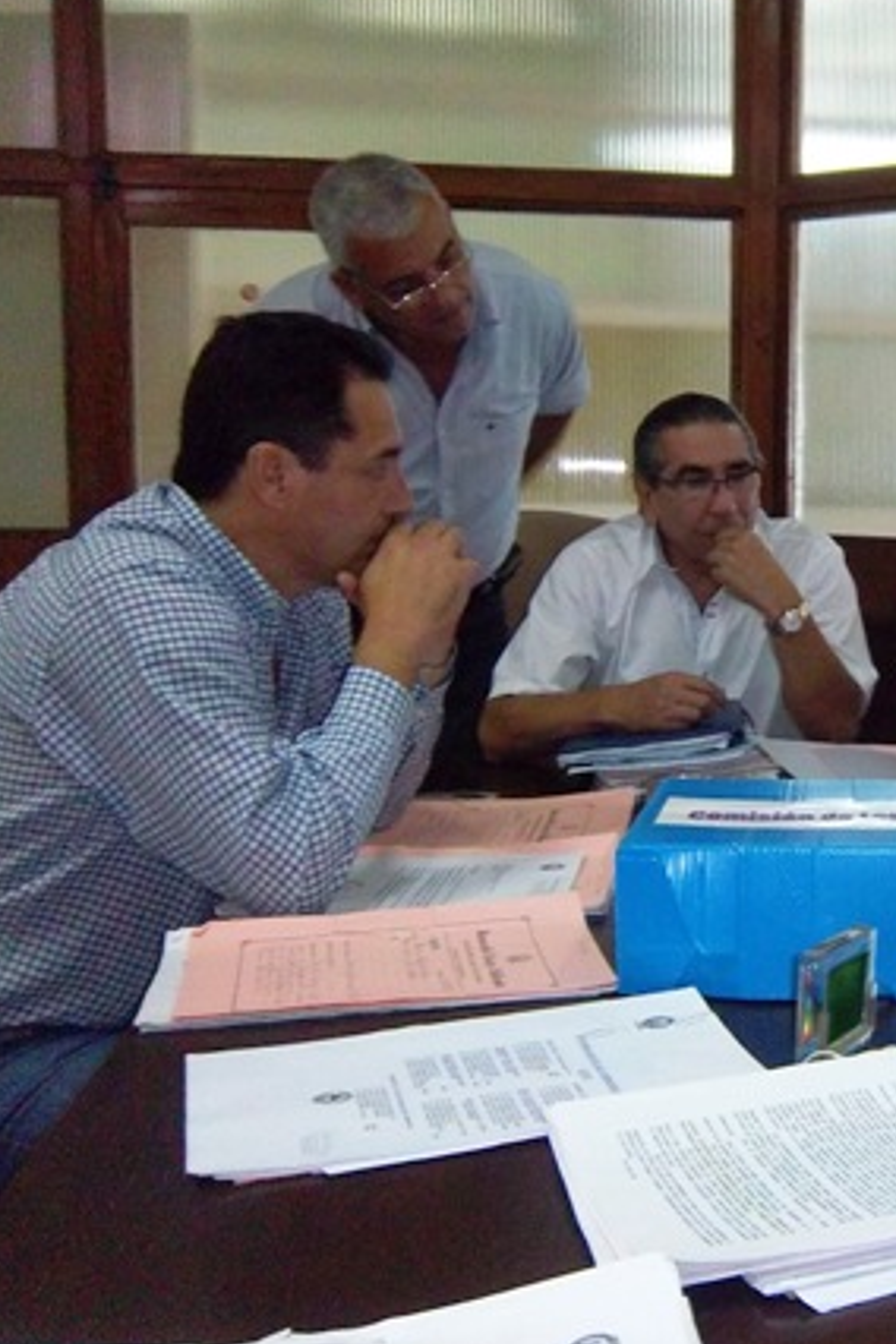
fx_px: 1531
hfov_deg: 30.4
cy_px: 663
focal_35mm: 41
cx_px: 887
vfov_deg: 47.4
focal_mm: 5.05
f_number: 3.5
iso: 320
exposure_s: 1/30
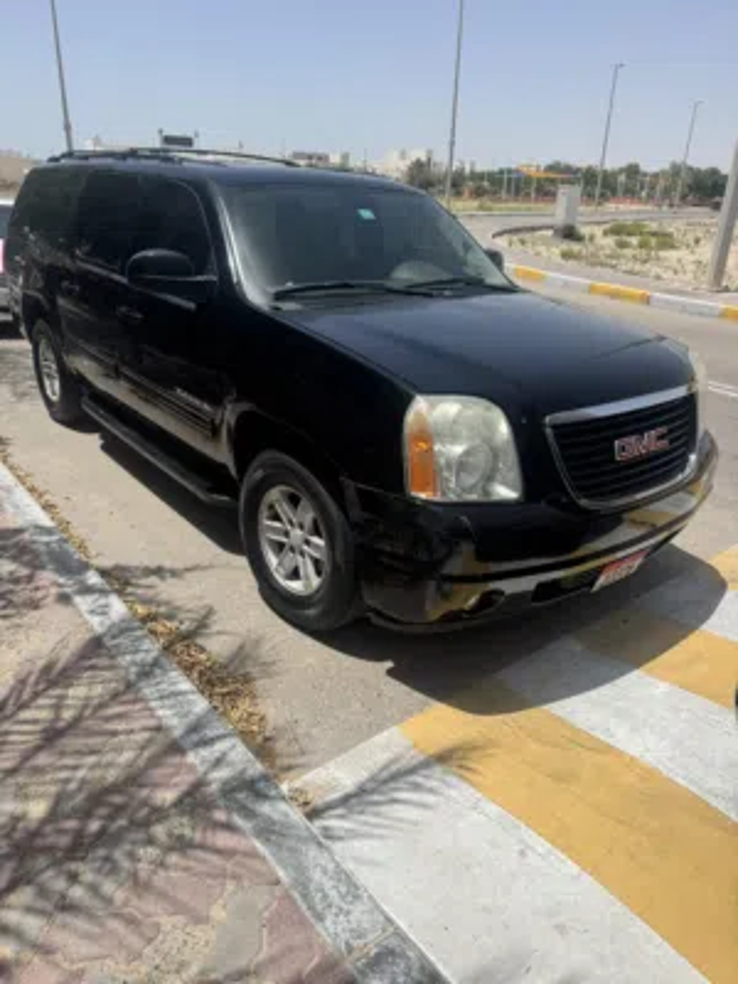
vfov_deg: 71.6
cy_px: 492
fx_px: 682
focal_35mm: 24
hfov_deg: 56.8
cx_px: 369
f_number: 1.78
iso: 80
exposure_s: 1/7092
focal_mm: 6.76
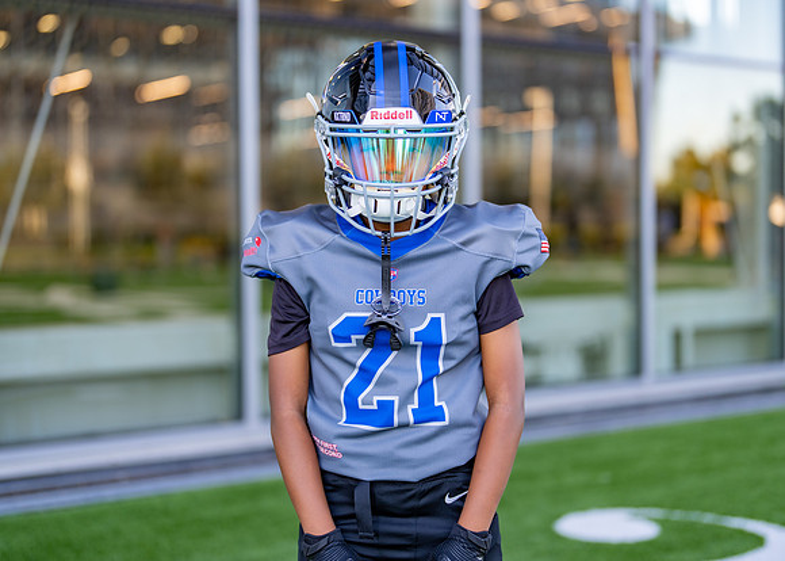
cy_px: 263
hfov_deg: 34.4
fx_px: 1269
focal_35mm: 57
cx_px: 413
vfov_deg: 24.9
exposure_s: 1/400
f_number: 1.2
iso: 100
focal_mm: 50
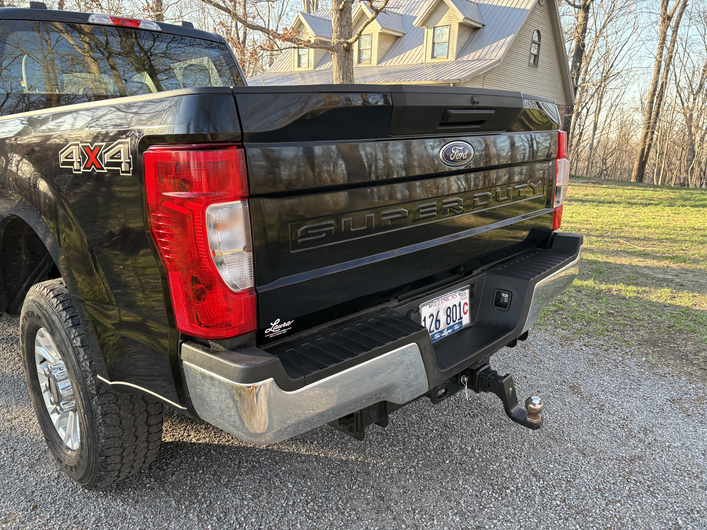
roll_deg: -2.1
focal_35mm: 26
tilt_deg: -13.6
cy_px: 265
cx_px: 354
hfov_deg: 67.3
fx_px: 531
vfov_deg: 53.1
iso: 100
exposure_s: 1/236
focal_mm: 5.96
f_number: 1.6
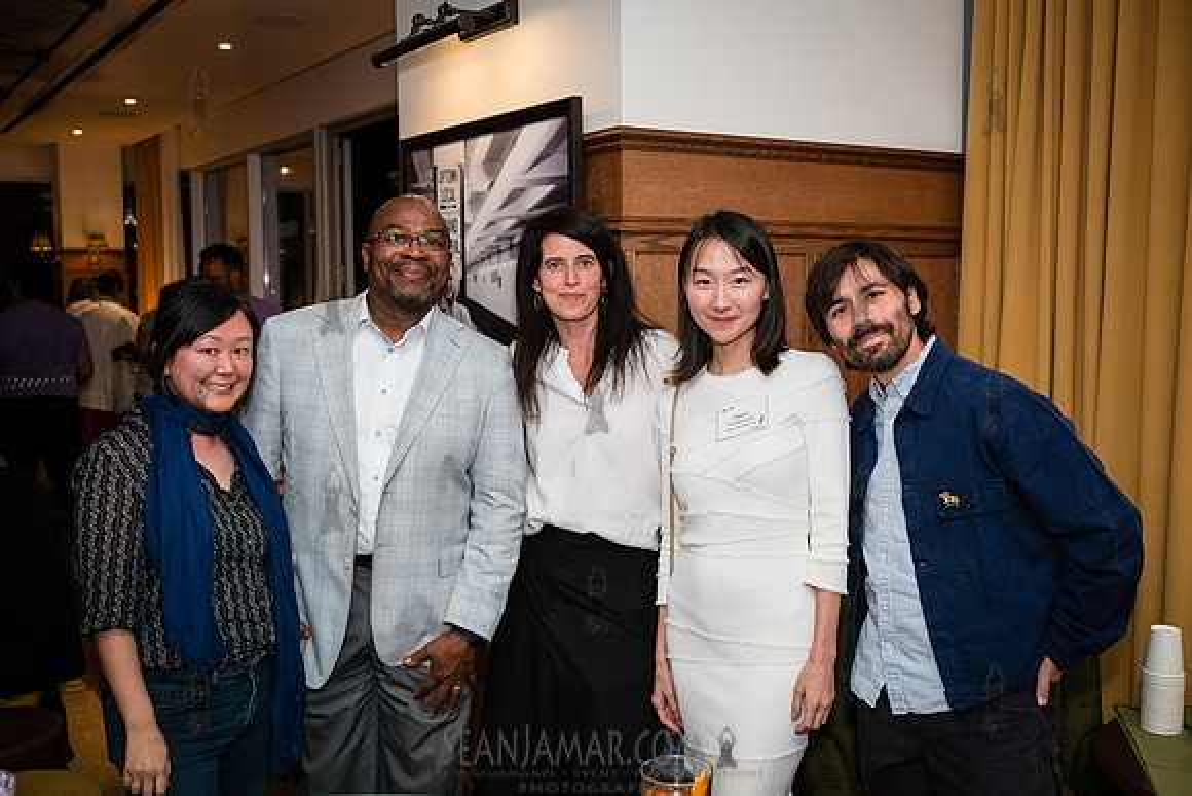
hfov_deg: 53.0
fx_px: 1196
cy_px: 398
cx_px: 607
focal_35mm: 36
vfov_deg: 36.8
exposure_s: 1/250
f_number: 4.5
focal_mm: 35
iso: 5000
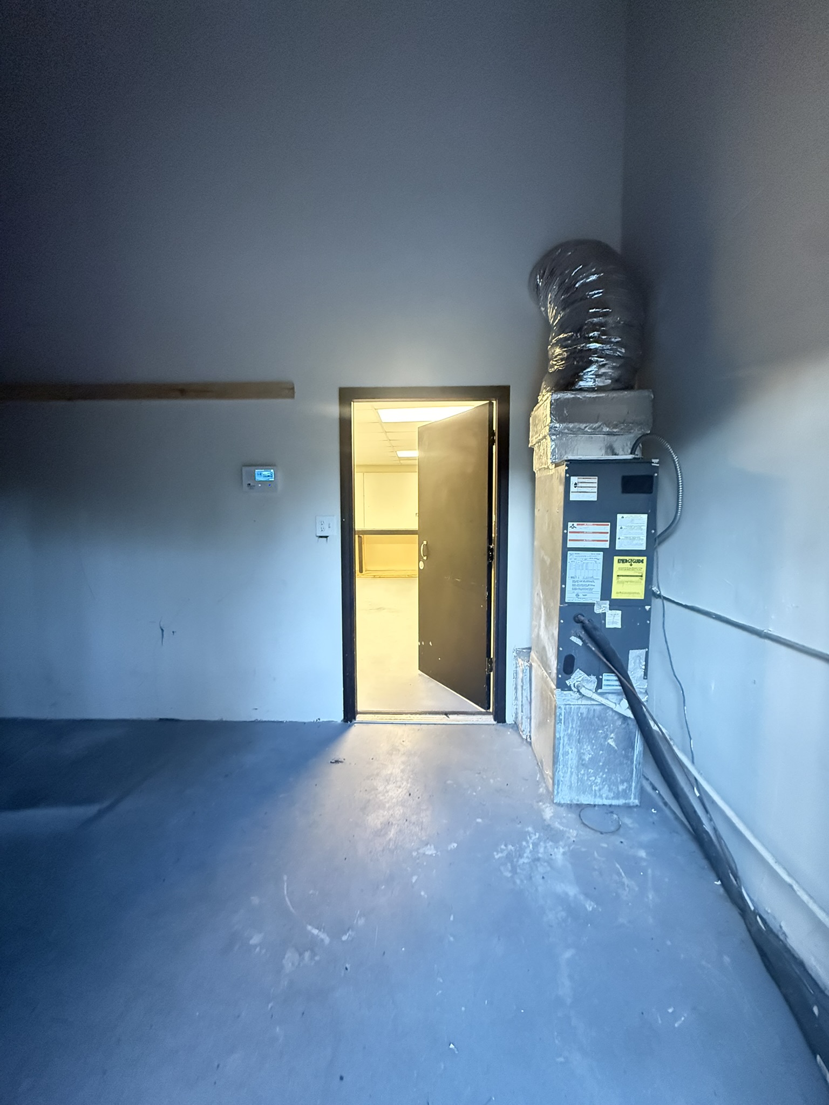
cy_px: 552
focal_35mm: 14
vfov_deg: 102.1
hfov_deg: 85.7
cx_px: 414
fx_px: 447
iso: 1250
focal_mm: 2.22
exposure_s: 1/60
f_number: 2.2
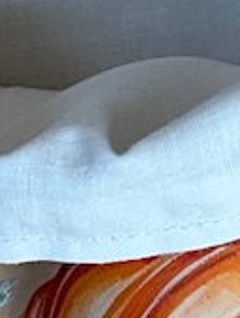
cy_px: -243
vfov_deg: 8.7
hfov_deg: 6.8
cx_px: 281
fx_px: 2010
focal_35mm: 218
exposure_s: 1/100
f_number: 1.8
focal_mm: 3
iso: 32
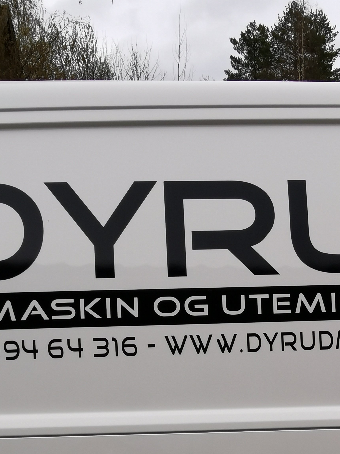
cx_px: 215
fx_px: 734
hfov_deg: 26.0
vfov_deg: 32.2
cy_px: 432
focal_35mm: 56
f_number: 2.2
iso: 50
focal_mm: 2.35
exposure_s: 1/487
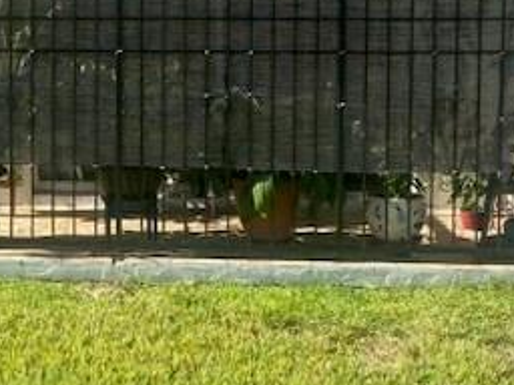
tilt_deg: -5.8
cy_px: 50
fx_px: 1544
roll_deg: +1.1
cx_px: -20
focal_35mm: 104
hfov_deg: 18.3
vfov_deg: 14.1
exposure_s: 1/1484
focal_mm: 4.25
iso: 32
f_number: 1.8
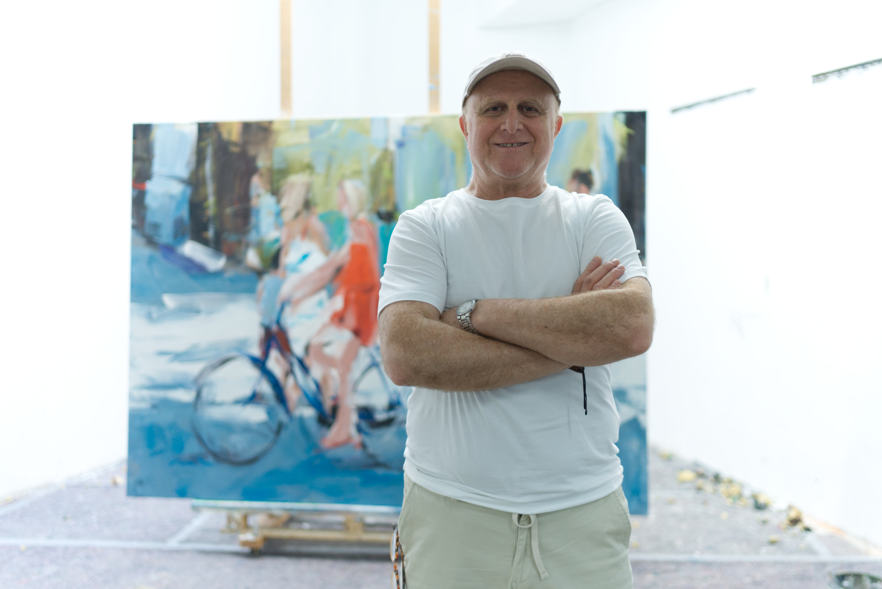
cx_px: 441
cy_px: 294
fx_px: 858
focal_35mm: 35
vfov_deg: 37.9
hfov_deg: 54.4
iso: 400
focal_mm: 35
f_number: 1.8
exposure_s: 1/160
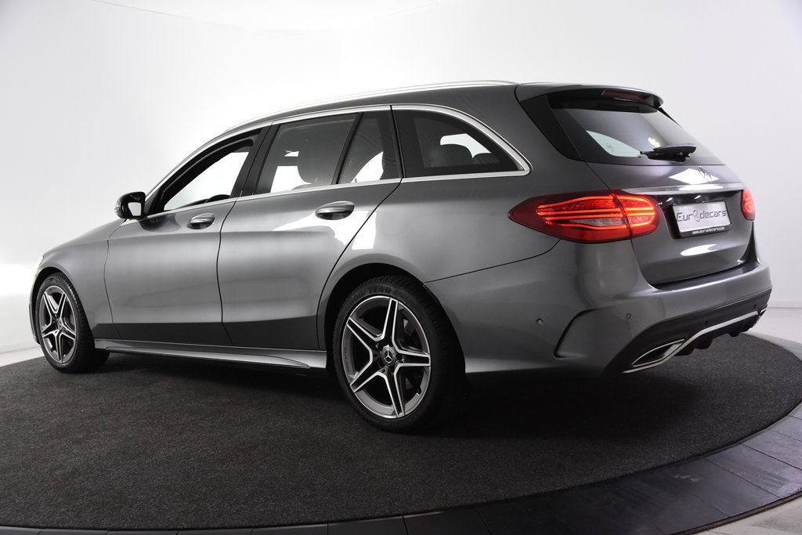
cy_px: 268
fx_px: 869
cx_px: 401
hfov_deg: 49.5
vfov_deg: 34.2
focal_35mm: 39
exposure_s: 1/100
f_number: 5
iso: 1600
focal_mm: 26
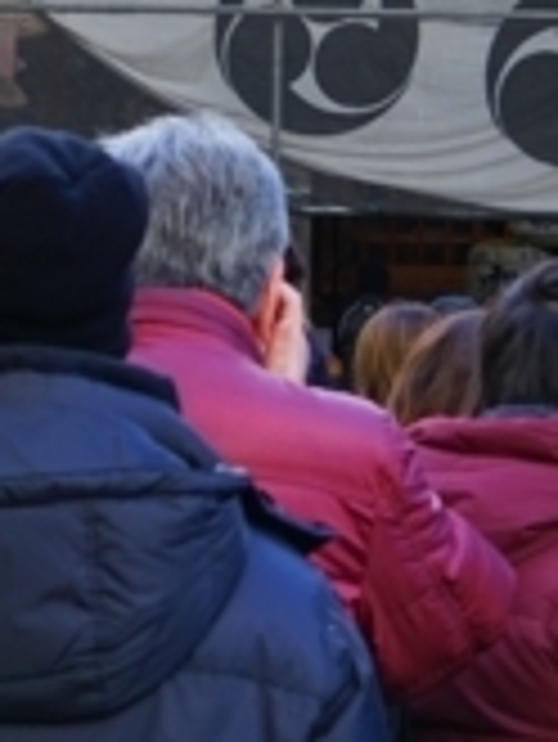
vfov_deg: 9.6
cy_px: -342
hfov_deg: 7.4
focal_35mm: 200
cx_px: 207
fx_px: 4293
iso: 100
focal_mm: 43
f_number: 5.6
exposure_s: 1/60
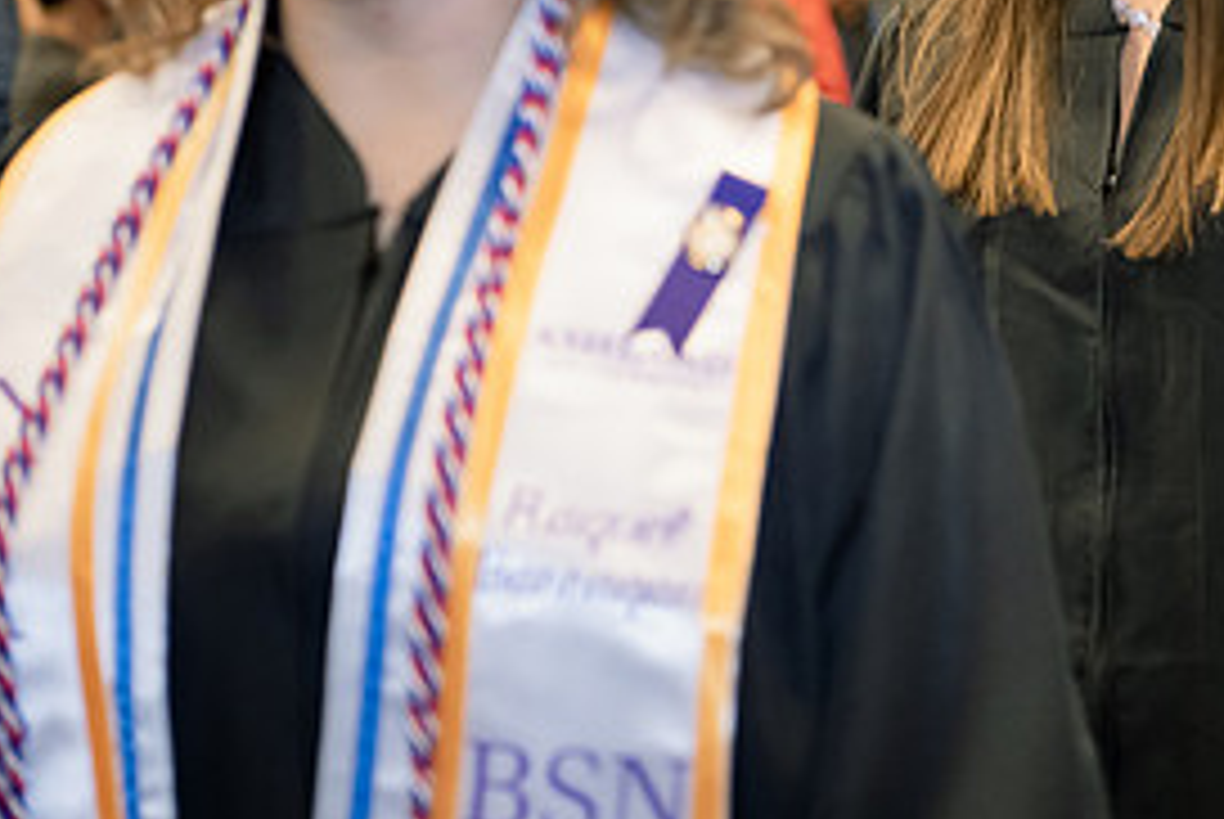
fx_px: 5071
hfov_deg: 13.6
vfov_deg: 9.2
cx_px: 1130
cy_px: 43
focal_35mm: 149
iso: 1600
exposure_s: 1/200
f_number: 3.5
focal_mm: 70
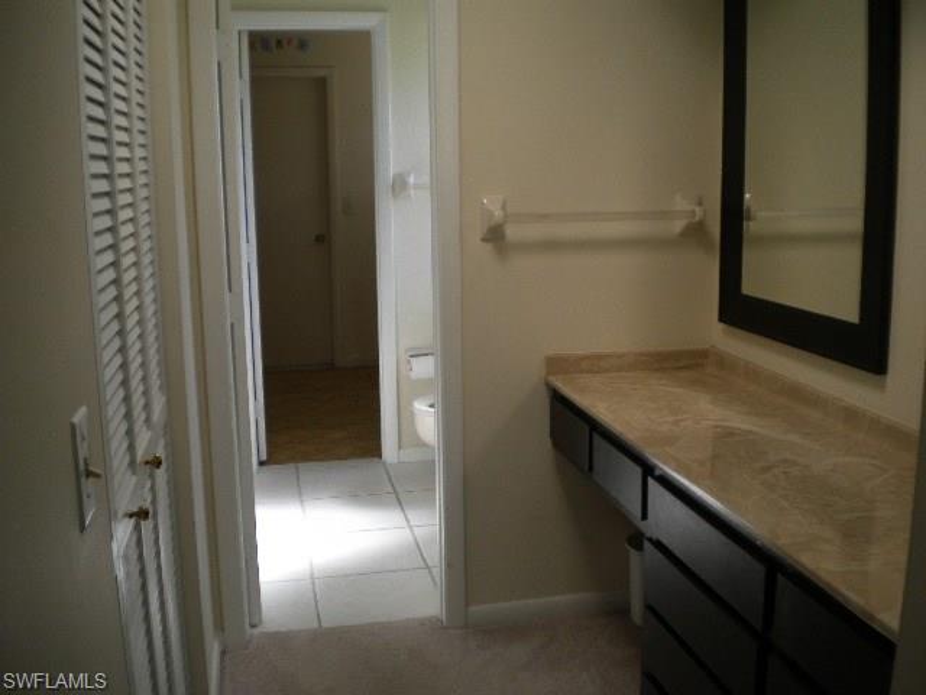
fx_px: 936
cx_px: 463
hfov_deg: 52.6
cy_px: 348
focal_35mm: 35
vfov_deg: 40.7
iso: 121
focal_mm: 6.3
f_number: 3.1
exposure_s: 1/62.4
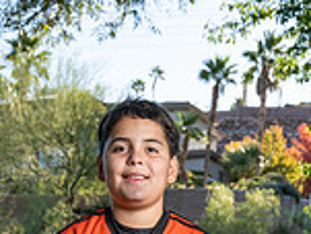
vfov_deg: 13.1
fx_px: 901
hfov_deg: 19.6
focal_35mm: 100
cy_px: 445
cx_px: 113
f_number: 5.6
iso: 100
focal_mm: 35
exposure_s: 1/160
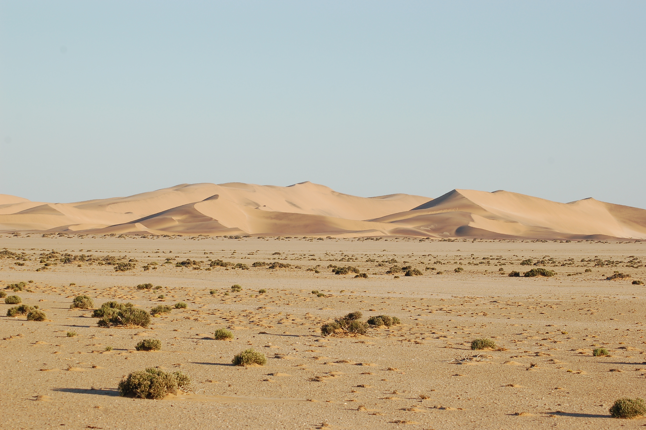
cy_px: 215
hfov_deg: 19.5
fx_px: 1882
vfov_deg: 13.0
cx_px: 323
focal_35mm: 105
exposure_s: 1/250
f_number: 10
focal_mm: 70
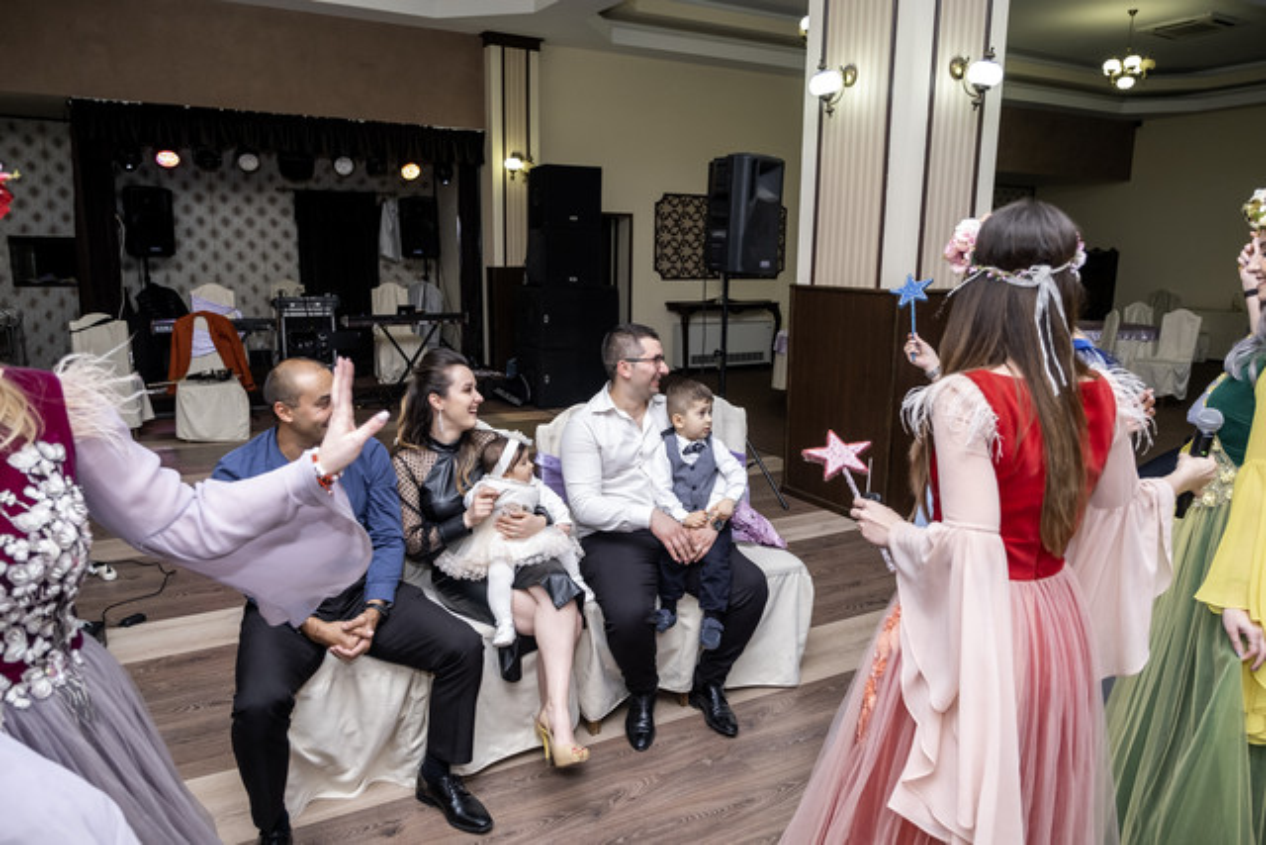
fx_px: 844
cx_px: 633
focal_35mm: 24
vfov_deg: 53.2
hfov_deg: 73.7
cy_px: 422
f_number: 2.8
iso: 1000
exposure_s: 1/160
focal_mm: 16
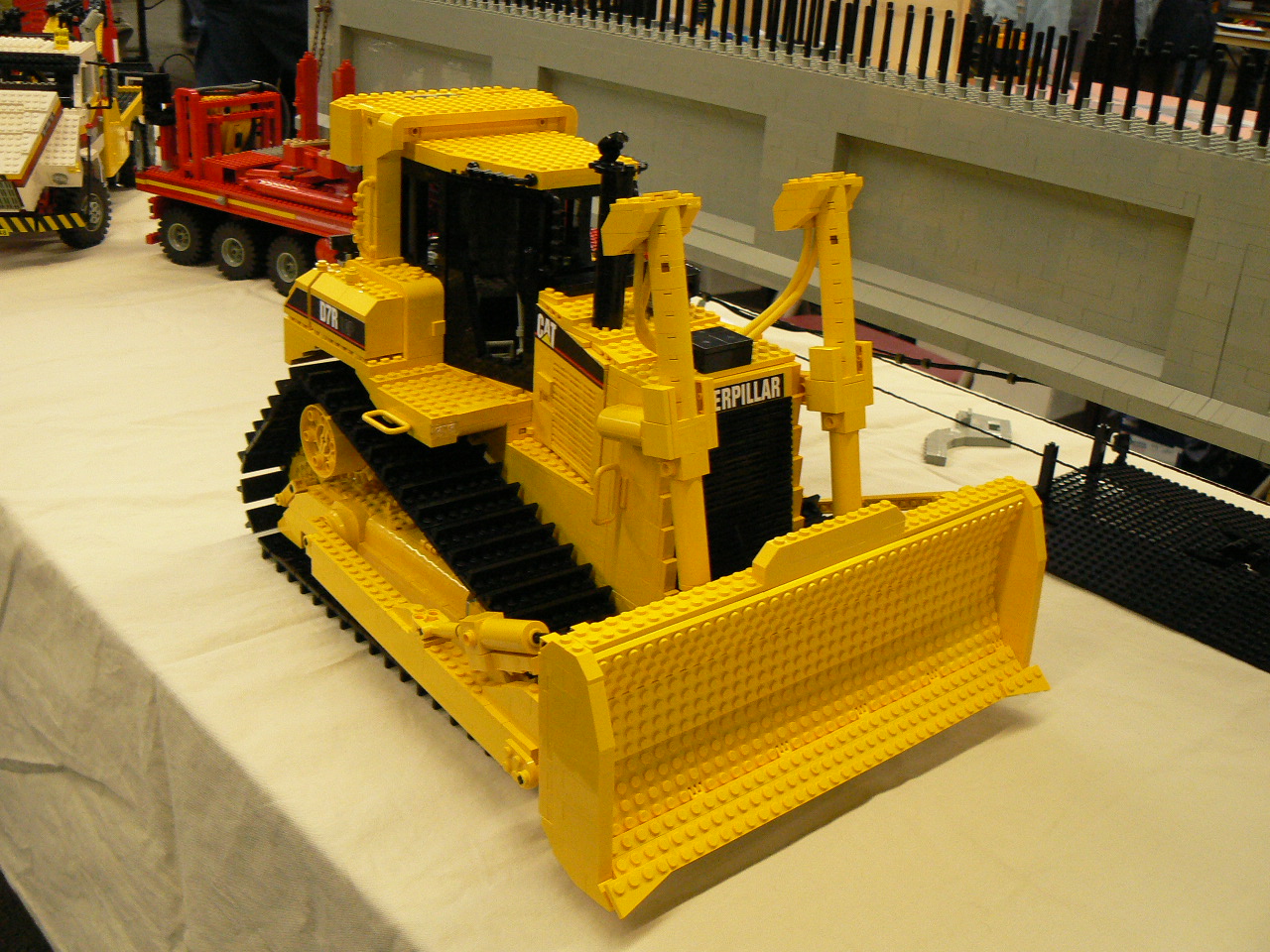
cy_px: 476
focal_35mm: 36
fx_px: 1321
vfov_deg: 39.7
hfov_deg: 51.4
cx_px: 635
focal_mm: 6
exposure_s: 1/20
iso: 200
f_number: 2.8
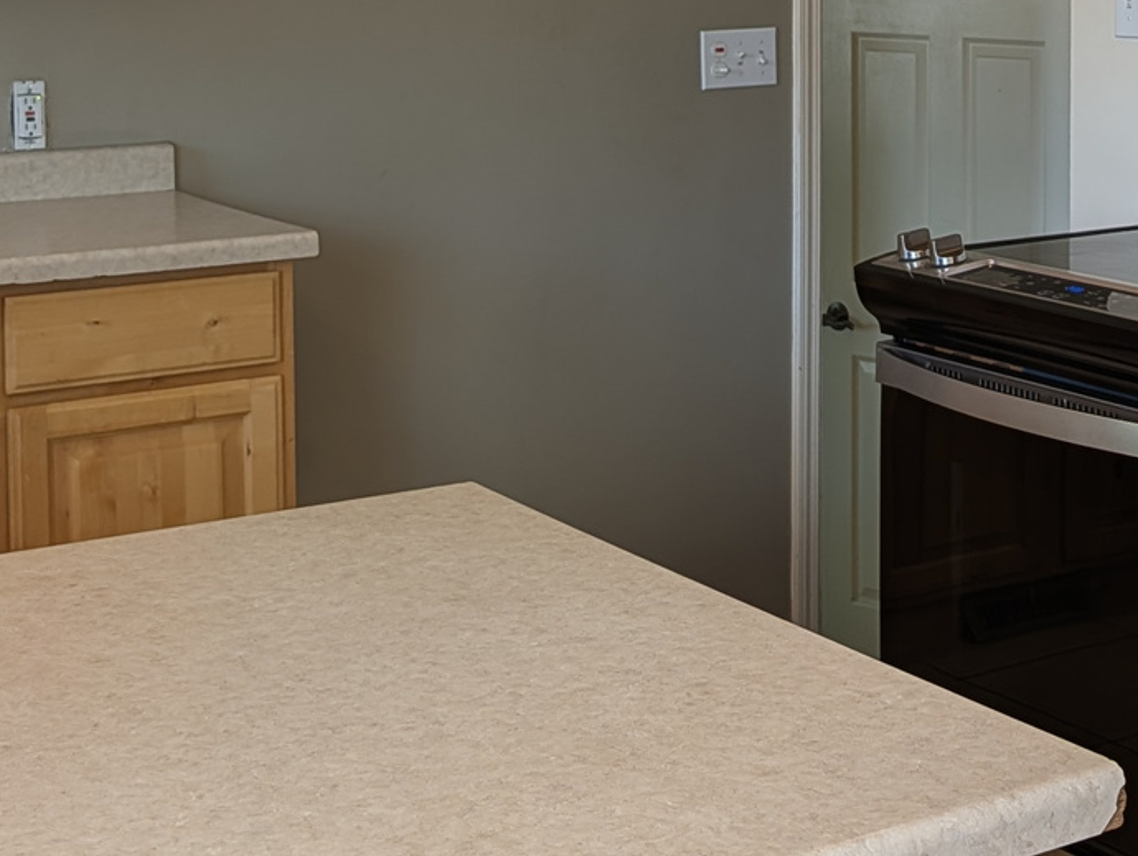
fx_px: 2337
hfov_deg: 25.4
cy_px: 87
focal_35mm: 71
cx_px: 1252
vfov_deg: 20.3
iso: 52
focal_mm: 6.9
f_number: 1.68
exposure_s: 1/30
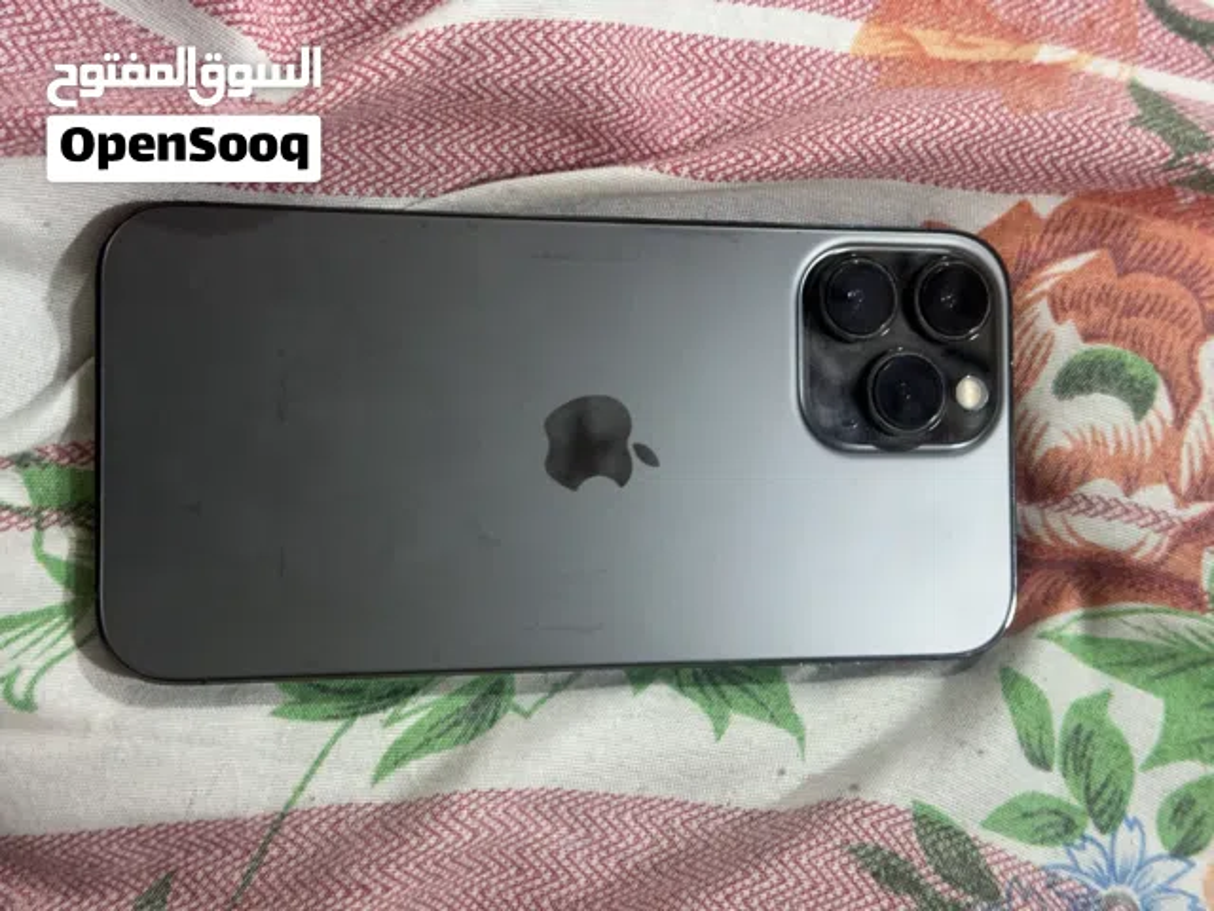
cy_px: 456
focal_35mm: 48
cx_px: 607
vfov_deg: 30.3
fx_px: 1683
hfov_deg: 39.7
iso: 250
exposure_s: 1/50
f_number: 1.78
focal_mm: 6.86
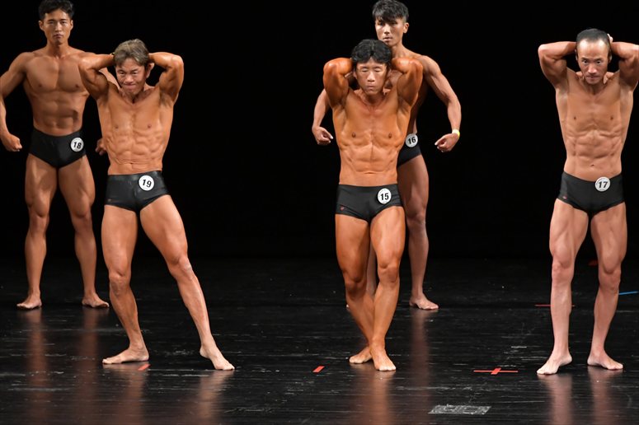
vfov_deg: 5.1
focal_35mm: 270
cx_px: 320
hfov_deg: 7.6
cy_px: 212
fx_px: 4790
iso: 3200
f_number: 5.6
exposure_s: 1/400
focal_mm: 180
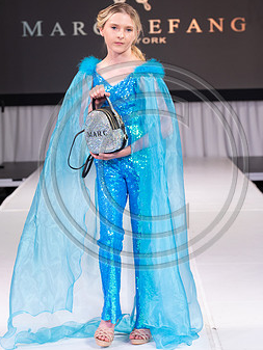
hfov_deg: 12.6
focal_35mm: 118
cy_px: 165
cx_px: 144
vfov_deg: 16.7
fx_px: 1195
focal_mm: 92
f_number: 5.6
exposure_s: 1/400
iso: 2000
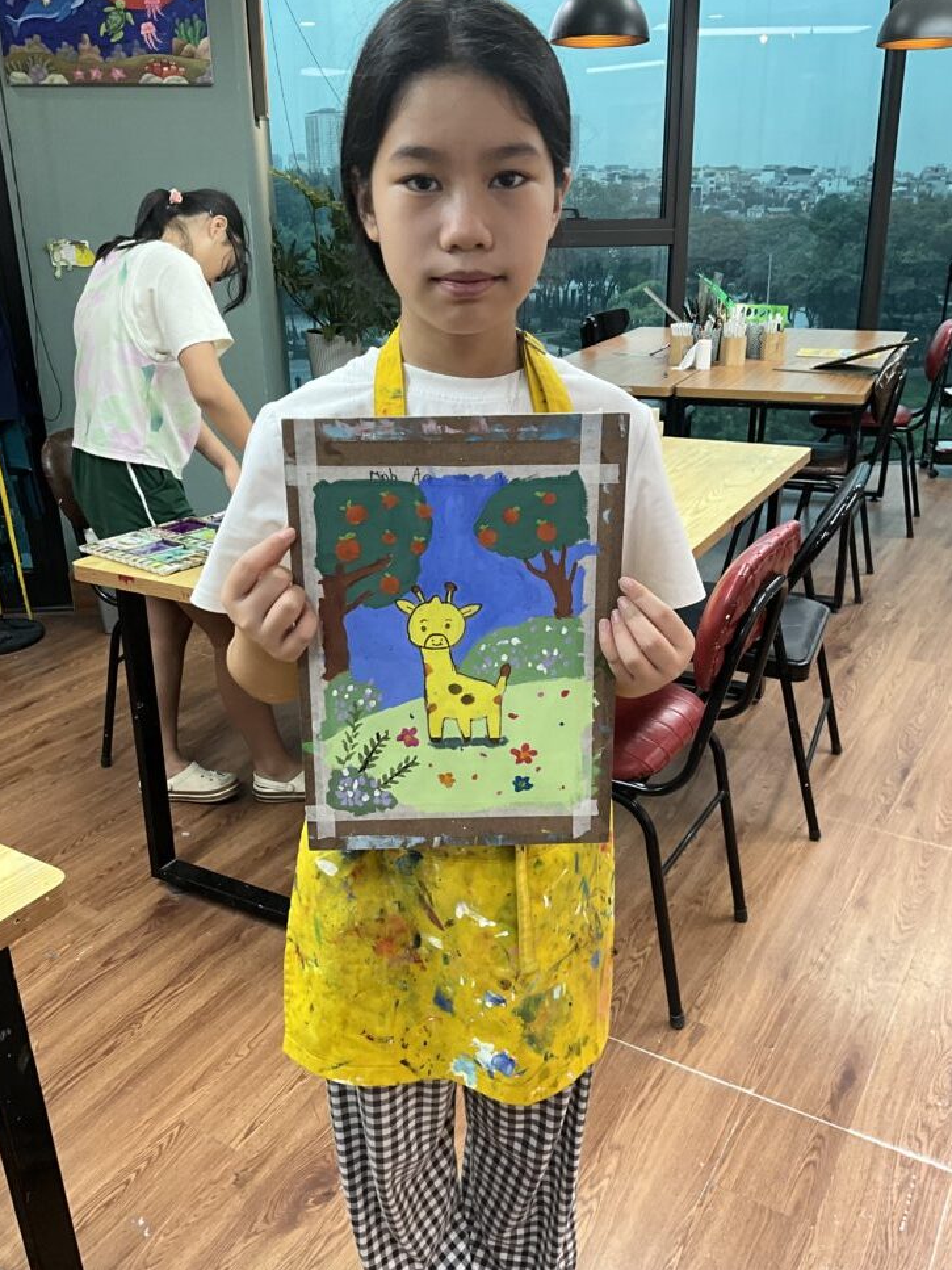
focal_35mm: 30
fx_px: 1100
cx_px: 482
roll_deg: +0.9
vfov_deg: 60.0
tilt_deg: -21.7
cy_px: 628
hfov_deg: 46.8
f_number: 1.8
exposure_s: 1/74
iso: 64
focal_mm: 3
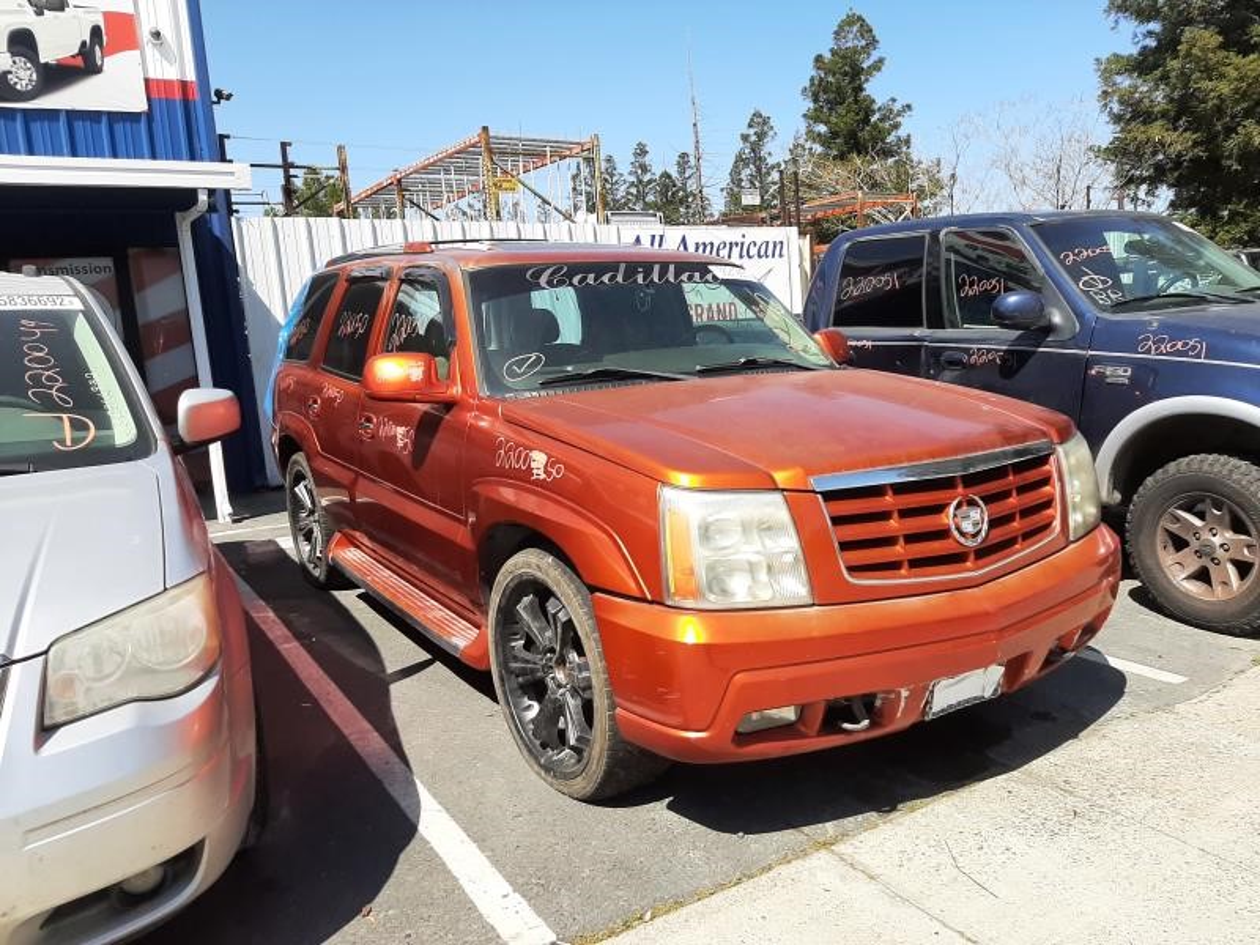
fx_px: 946
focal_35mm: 26
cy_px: 472
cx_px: 630
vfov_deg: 53.1
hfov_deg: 67.3
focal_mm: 3.93
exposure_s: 1/1938
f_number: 1.7
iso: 40
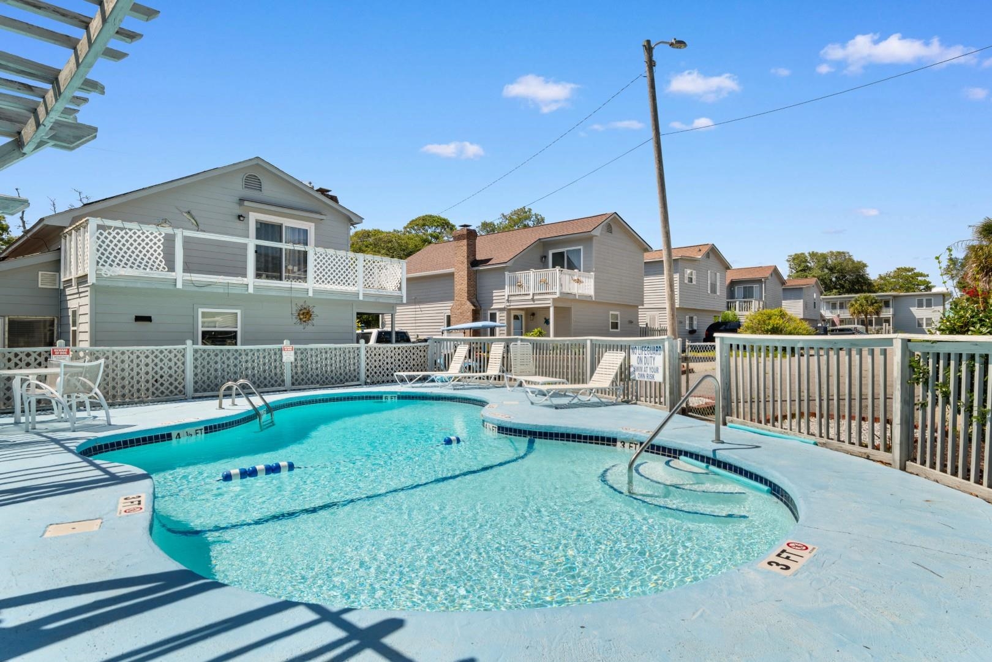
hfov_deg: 86.9
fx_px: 524
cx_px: 496
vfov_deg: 64.6
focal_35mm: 19
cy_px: 331
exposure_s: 1/500
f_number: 11
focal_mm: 13
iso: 100
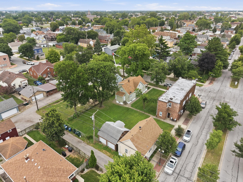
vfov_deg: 56.8
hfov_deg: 71.6
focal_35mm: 24
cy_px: 91
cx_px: 122
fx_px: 168
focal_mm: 8.7
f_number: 1.8
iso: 300
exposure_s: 1/2500
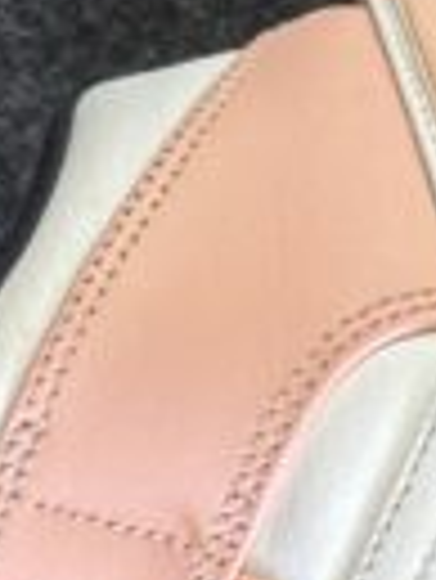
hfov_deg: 4.9
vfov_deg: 6.6
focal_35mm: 297
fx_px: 4980
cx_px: 1029
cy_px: 861
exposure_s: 1/50
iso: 100
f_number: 1.78
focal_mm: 6.86
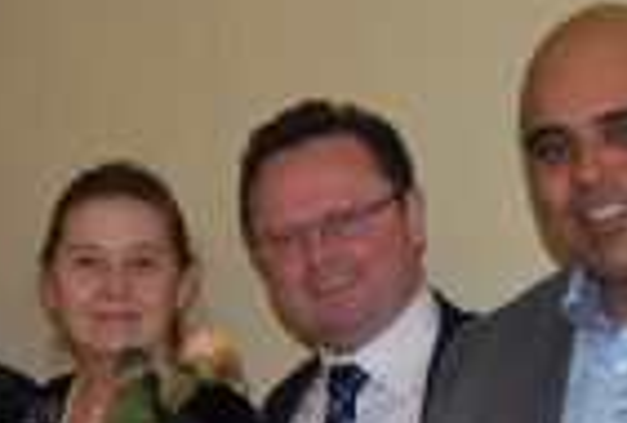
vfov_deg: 9.7
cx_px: 187
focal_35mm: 138
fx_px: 2411
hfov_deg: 14.8
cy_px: 626
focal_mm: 26
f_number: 4
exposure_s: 1/60
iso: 200
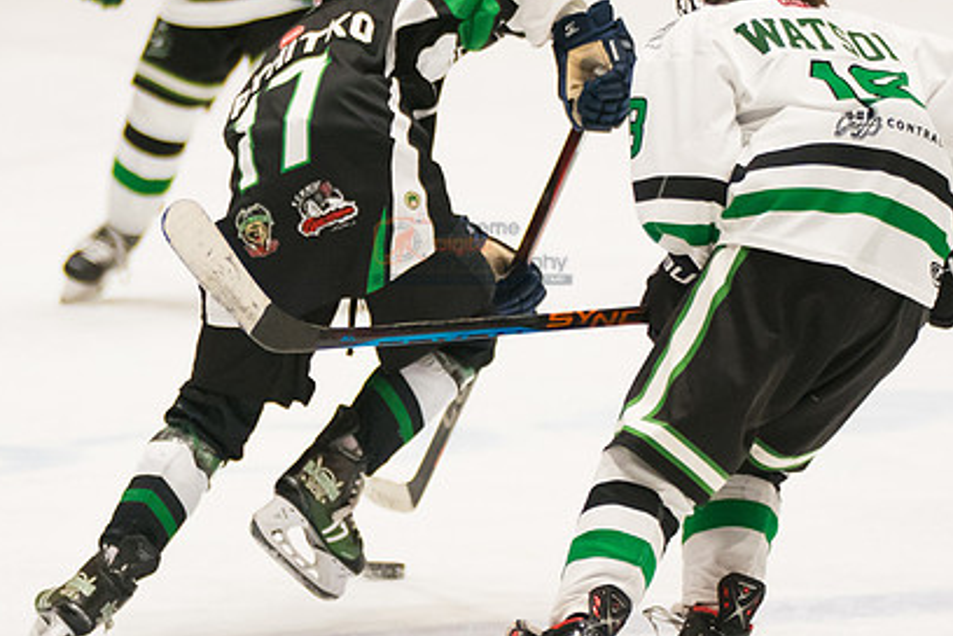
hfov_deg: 4.8
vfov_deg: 3.2
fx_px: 11303
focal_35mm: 427
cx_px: 281
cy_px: 132
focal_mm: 148
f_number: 3.2
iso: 3200
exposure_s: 1/1000
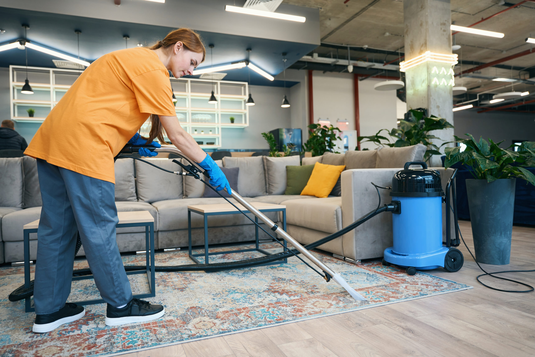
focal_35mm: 26
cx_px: 268
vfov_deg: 50.1
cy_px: 178
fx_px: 382
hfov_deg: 70.0
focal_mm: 25.7
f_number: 2.8
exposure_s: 1/200
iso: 640
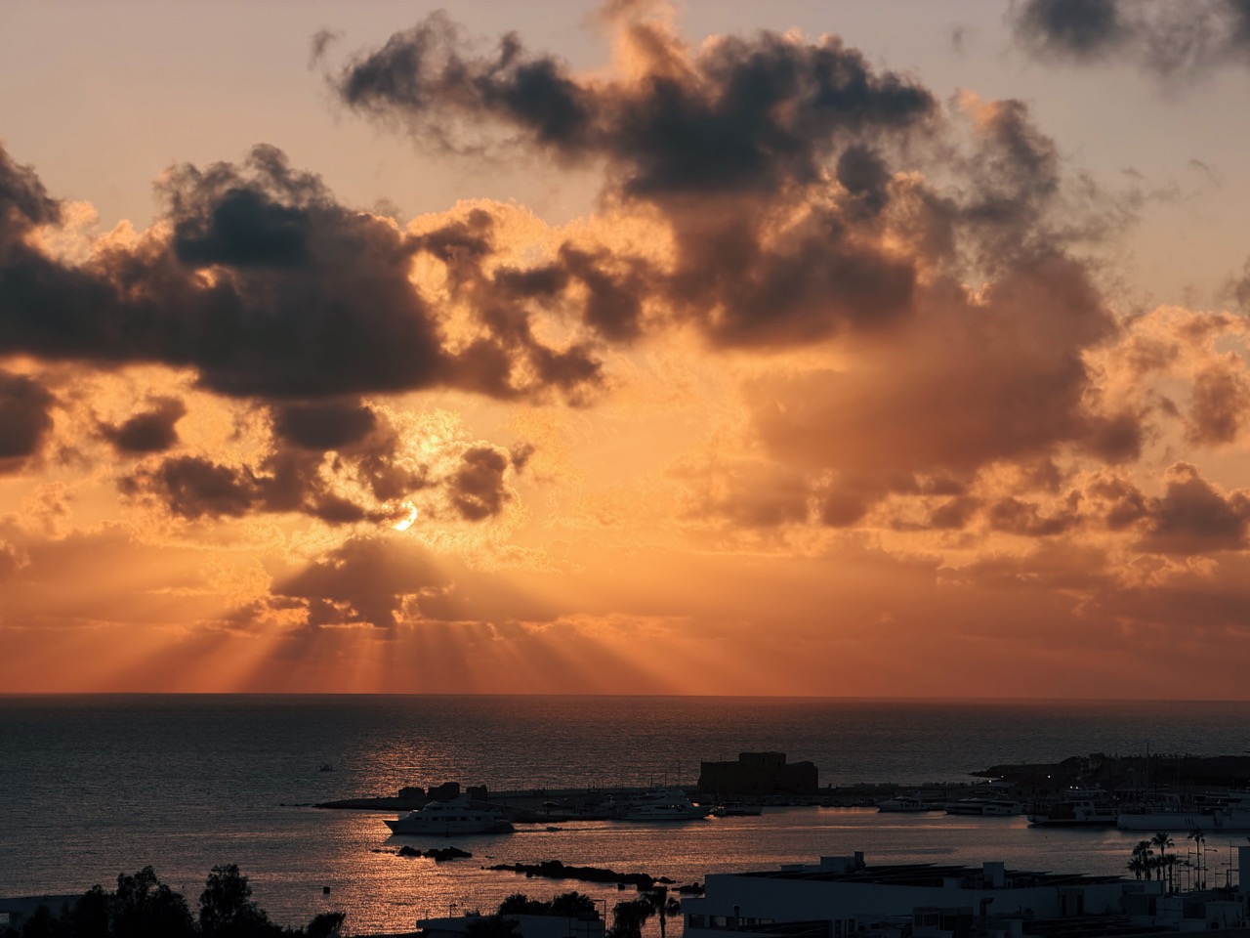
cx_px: 625
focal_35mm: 100
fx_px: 3611
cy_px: 469
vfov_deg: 14.8
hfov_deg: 19.6
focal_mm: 16.89
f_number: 2.8
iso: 25
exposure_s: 1/1312
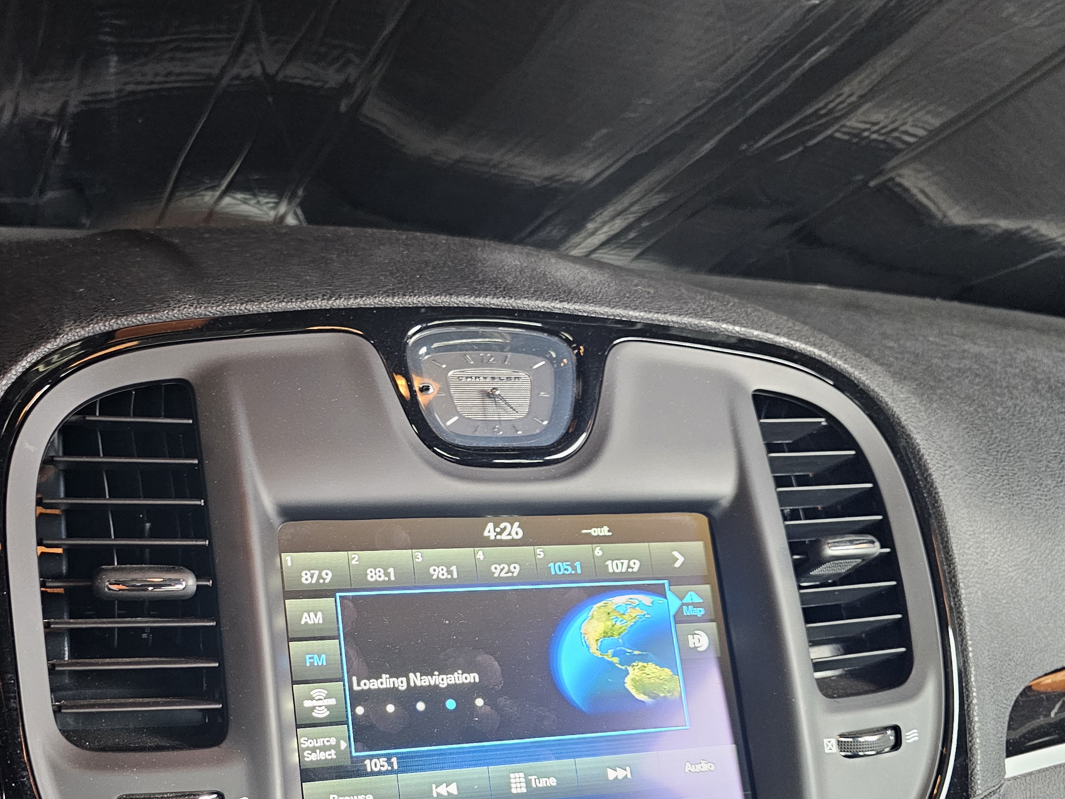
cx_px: 310
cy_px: 599
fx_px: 1108
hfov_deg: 49.9
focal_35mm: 36
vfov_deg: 38.6
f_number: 1.7
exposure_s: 1/40
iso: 640
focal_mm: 6.3
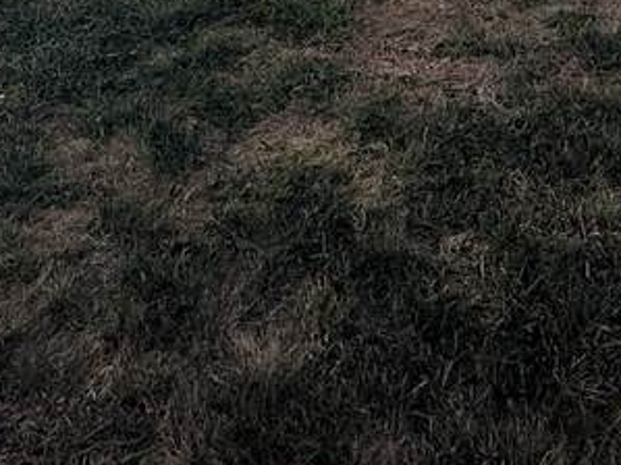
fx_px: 1076
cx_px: 503
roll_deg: +0.0
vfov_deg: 18.2
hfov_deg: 31.3
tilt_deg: -6.1
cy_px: -413
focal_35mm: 60
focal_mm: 2.22
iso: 64
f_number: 2.2
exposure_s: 1/1795
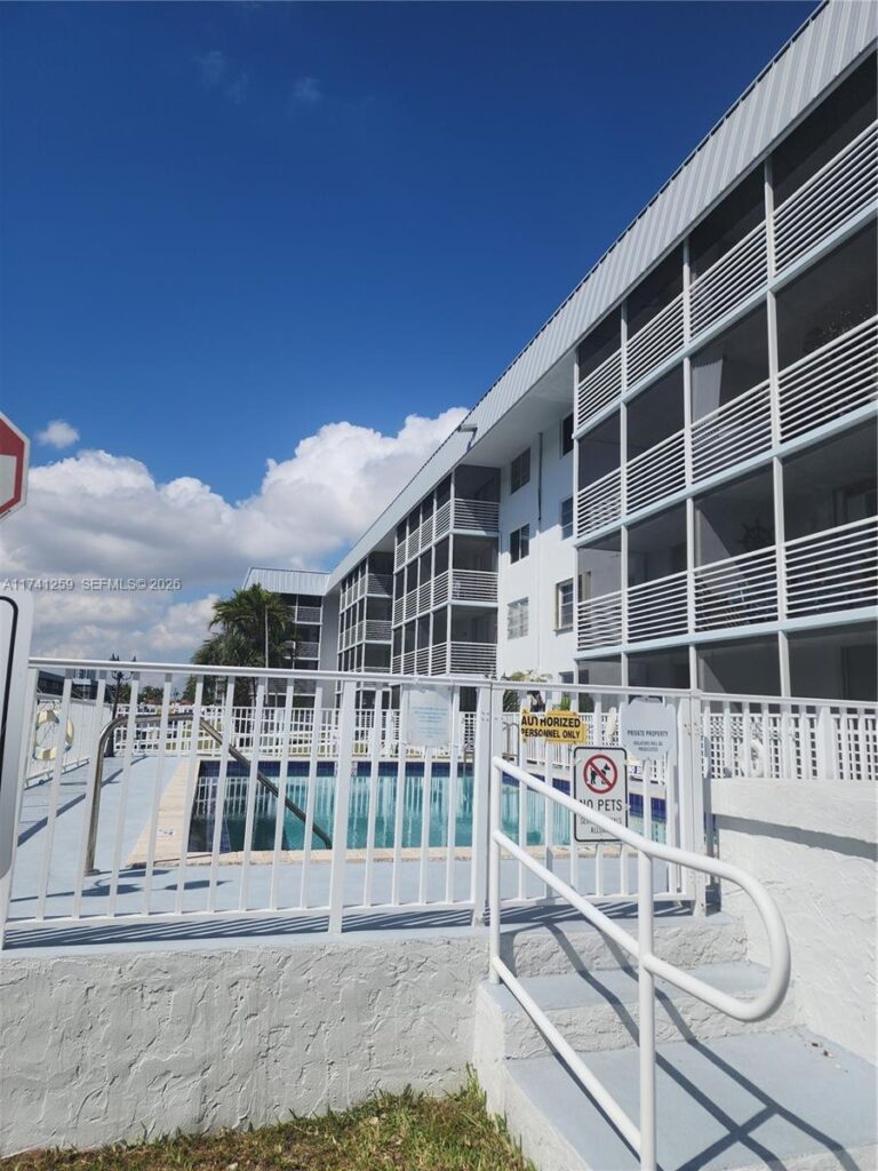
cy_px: 586
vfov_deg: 73.9
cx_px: 439
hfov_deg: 58.9
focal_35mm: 23
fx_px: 778
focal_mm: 6.4
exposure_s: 1/2820
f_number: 1.8
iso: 12
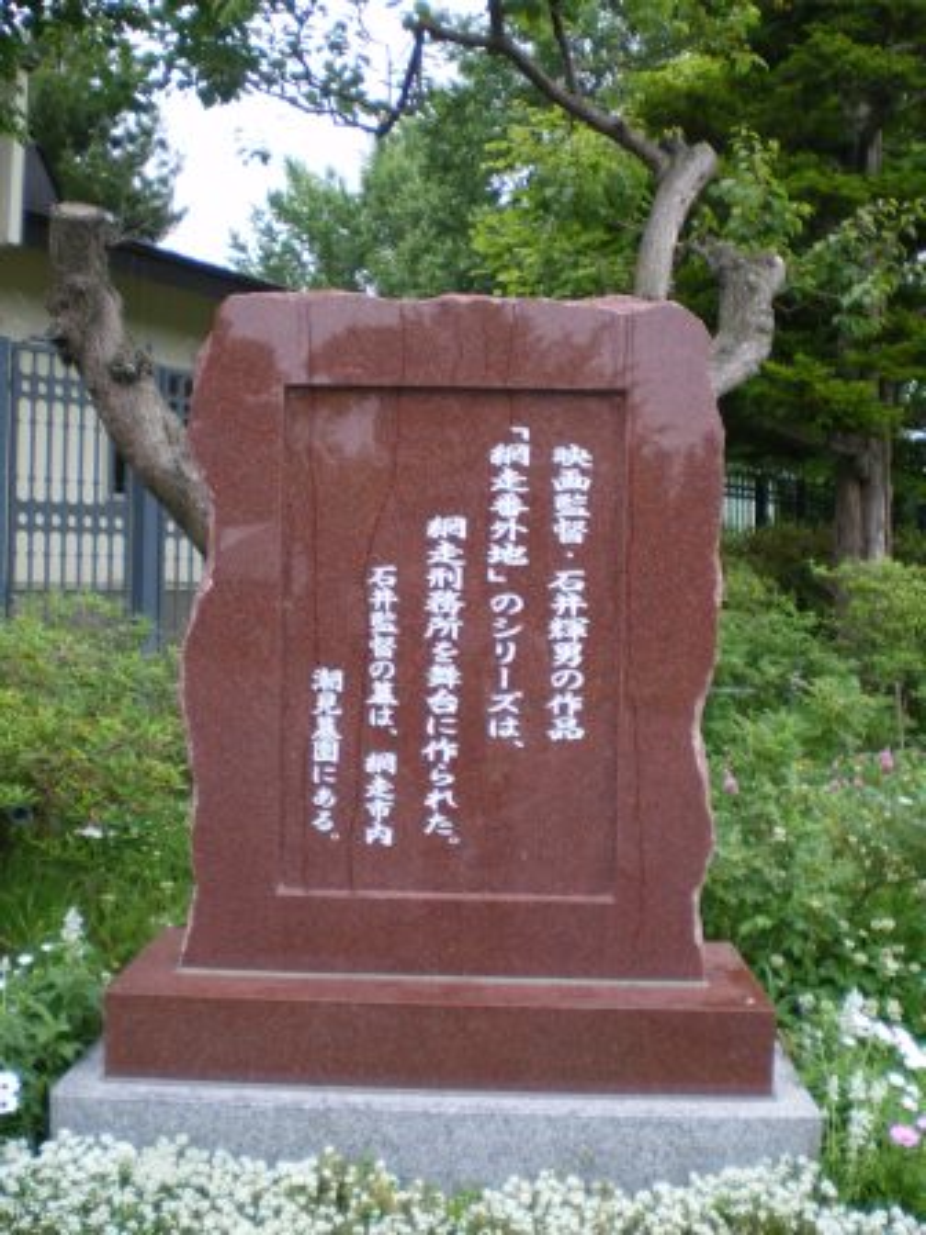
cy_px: 618
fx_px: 1355
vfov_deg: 49.0
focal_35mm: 38
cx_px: 463
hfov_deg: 37.7
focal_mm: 6.3
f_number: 3.1
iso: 64
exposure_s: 1/80
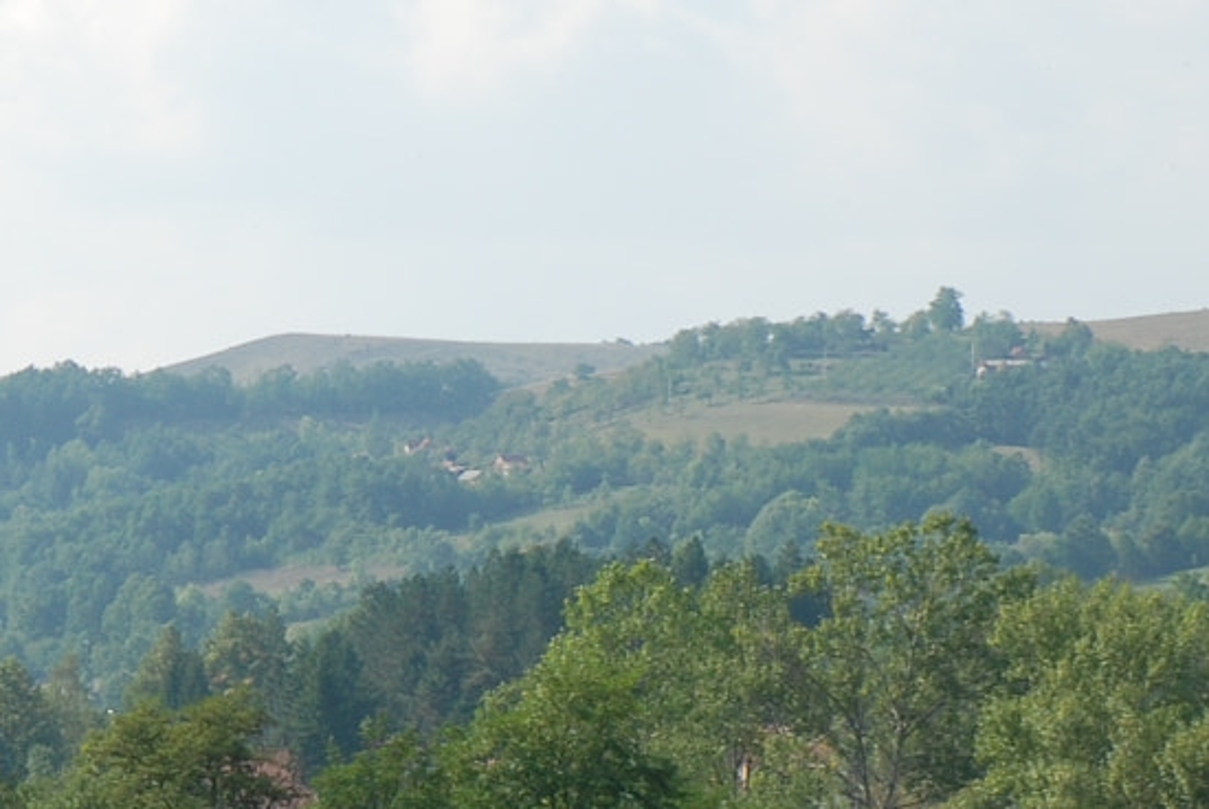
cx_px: -879
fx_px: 8640
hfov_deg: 7.8
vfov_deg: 5.3
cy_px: 839
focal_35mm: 257
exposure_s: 1/200
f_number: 9
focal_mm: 46
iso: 160
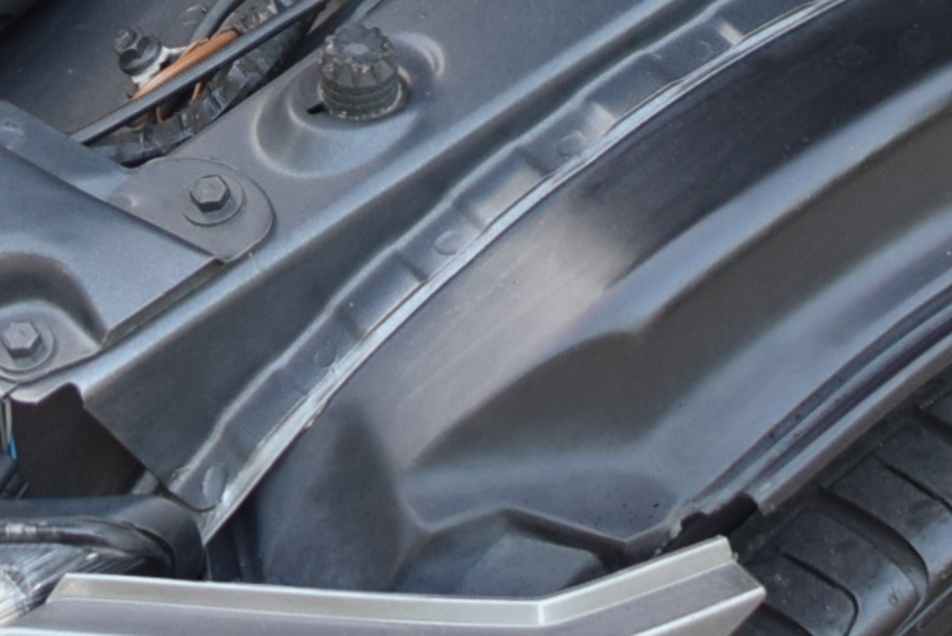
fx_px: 6704
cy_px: -817
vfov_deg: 5.3
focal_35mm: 253
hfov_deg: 8.1
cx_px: -78
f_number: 4
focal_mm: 35
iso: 560
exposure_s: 1/60
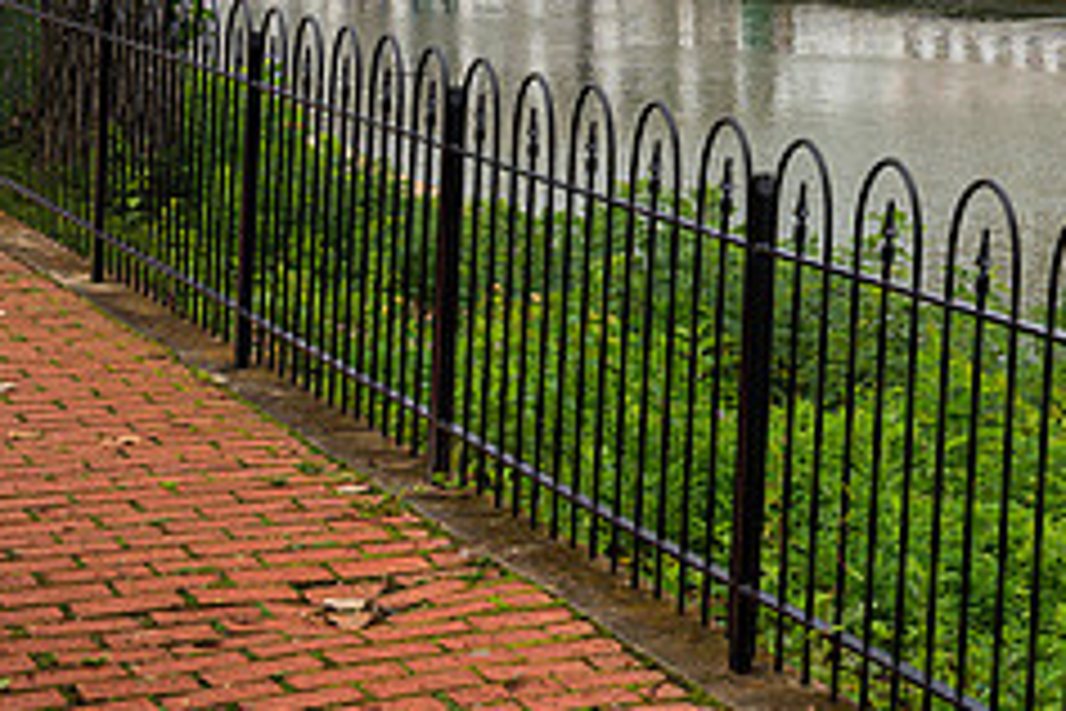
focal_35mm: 93
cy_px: -2
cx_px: 1169
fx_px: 2754
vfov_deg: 14.5
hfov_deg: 20.9
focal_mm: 38
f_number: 13
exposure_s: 1/50
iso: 64
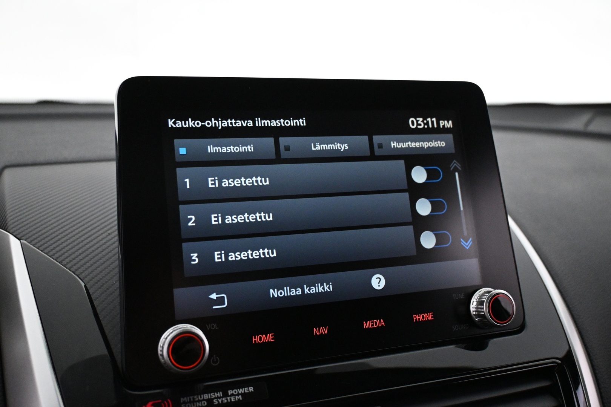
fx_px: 573
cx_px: 306
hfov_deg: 56.1
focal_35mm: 34
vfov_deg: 39.1
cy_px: 204
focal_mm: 22.5
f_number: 4
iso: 4000
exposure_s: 1/100
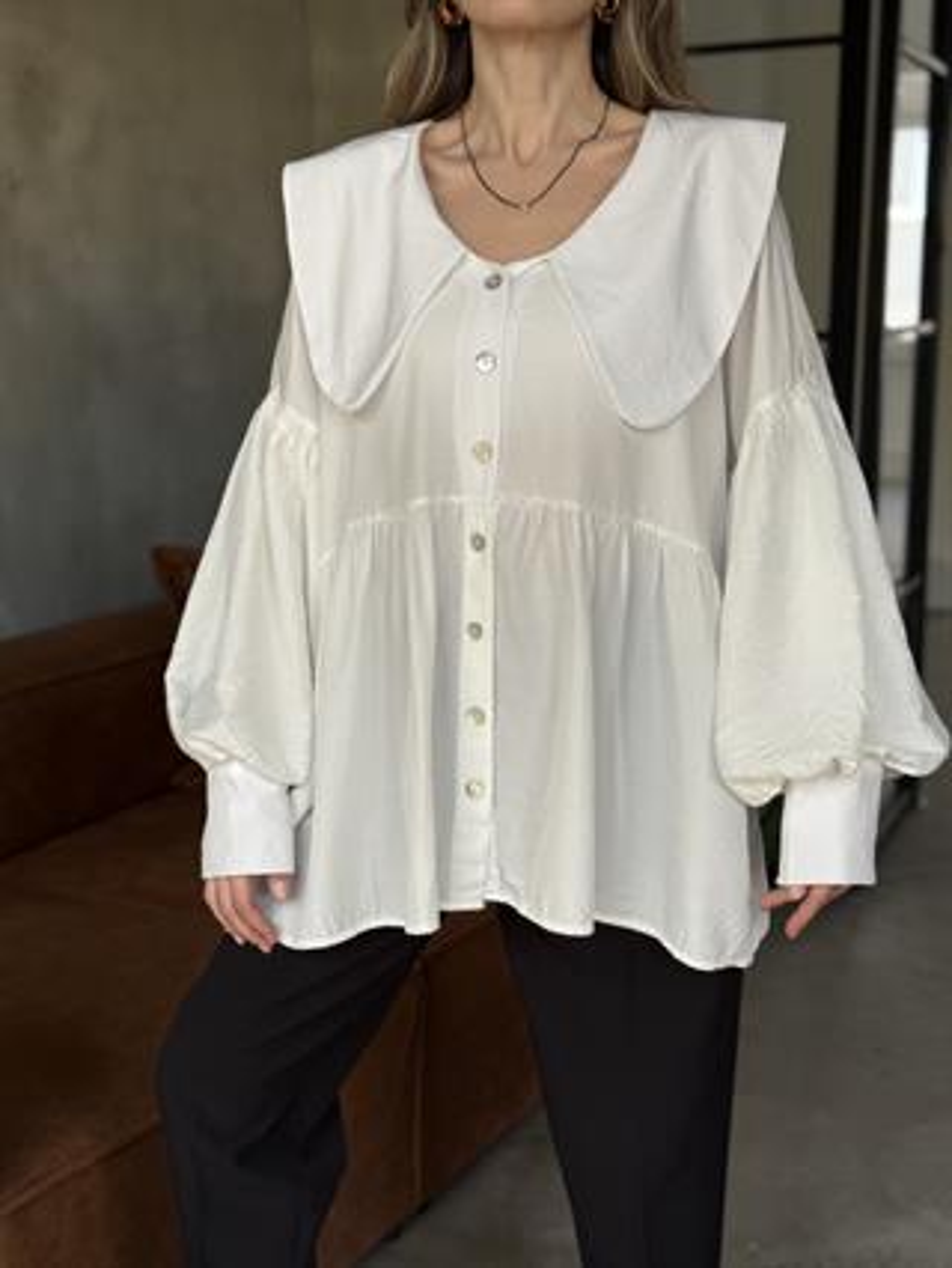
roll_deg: +0.1
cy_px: 634
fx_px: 1758
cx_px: 476
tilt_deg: -11.0
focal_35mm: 48
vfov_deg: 39.6
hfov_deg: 30.3
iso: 80
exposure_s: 1/121
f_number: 1.78
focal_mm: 6.76
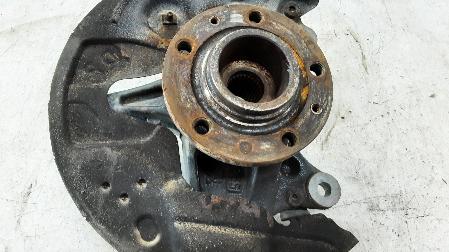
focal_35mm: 30
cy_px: 125
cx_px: 221
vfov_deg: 38.9
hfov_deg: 64.3
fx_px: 357
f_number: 1.9
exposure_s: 1/33
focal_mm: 2.91
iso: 125
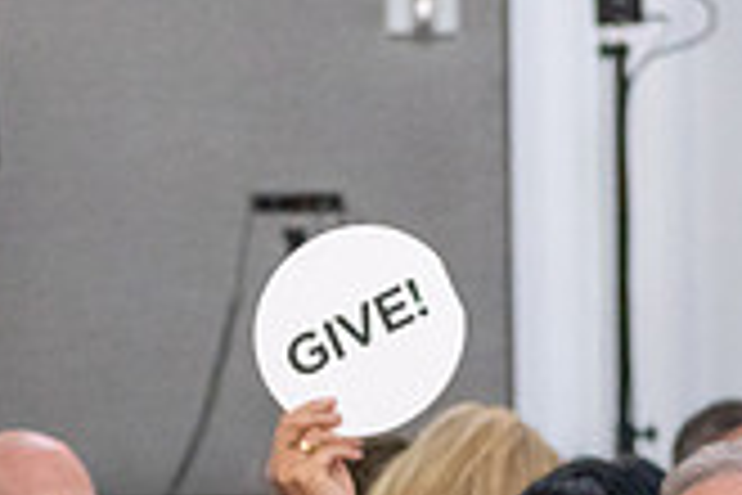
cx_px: 171
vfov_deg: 3.0
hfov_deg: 4.5
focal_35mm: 454
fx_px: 9357
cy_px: 718
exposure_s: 1/60
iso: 3600
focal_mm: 86
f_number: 4.8
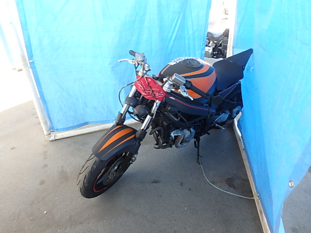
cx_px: 156
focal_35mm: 21
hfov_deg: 79.0
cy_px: 116
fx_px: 189
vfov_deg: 63.4
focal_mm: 3.7
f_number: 3.5
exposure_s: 1/60
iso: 200
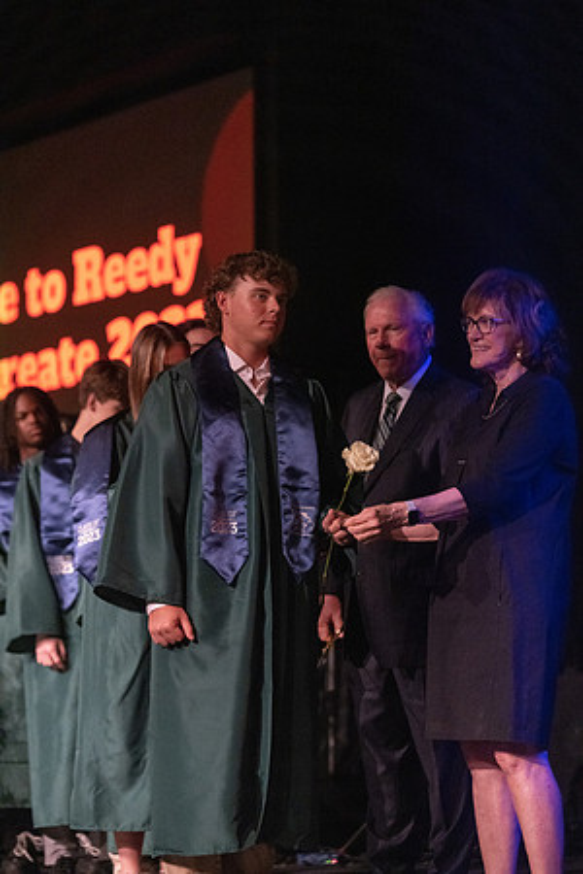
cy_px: 437
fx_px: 2356
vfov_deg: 21.0
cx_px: 292
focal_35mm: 97
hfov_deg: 14.1
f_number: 2.8
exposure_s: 1/1000
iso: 16000
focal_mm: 97
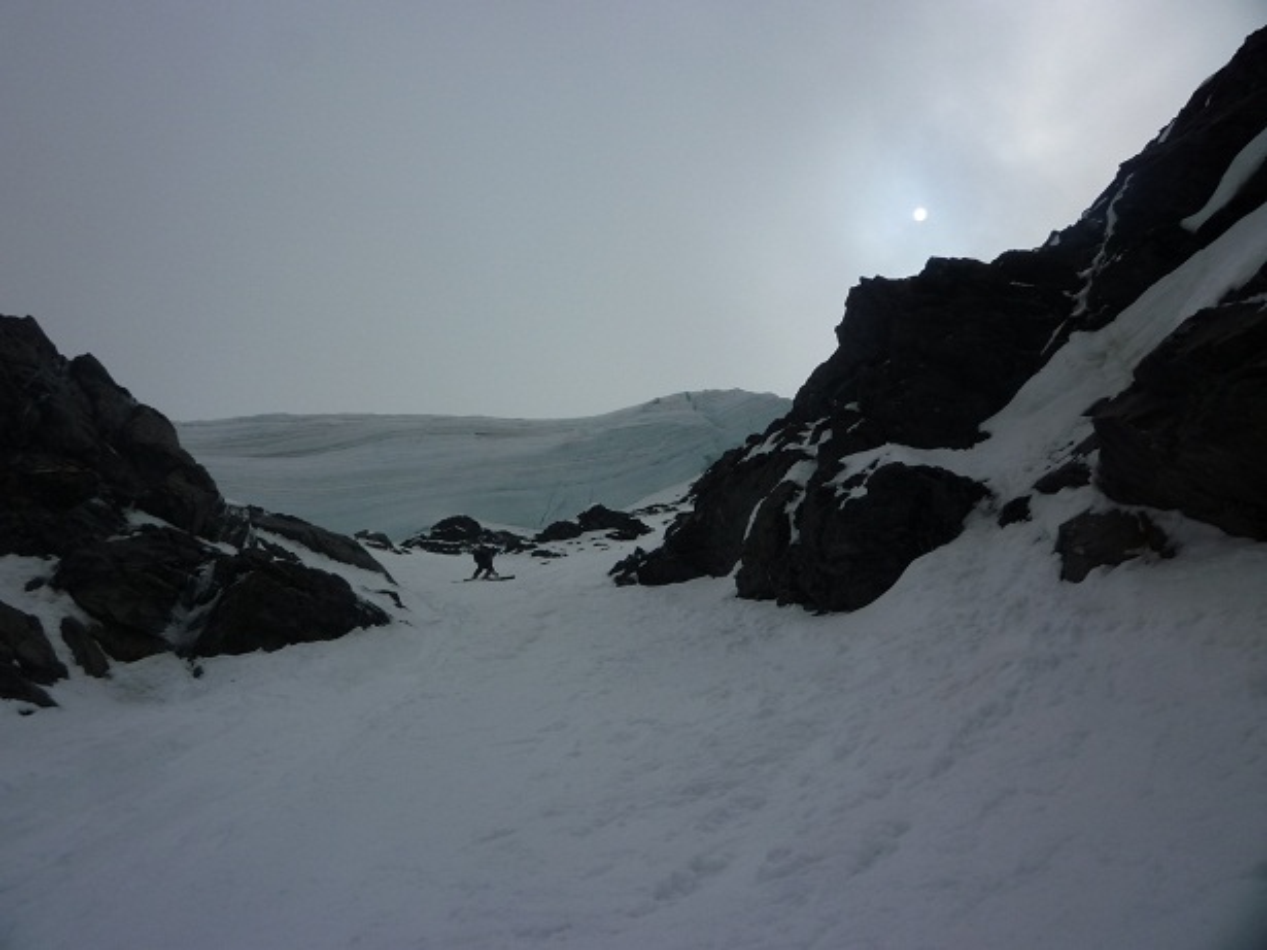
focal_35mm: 29
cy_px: 475
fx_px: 1061
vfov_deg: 48.2
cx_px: 634
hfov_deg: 61.7
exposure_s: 1/1000
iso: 80
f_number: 8
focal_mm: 5.2
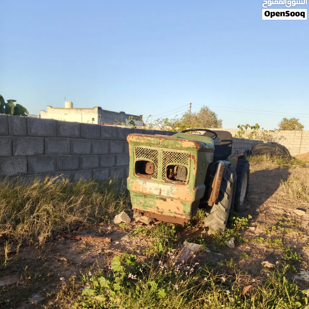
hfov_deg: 55.6
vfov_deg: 54.7
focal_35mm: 29
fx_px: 293
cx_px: 156
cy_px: 201
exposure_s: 1/58.7
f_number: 1.75
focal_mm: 5.25
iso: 50
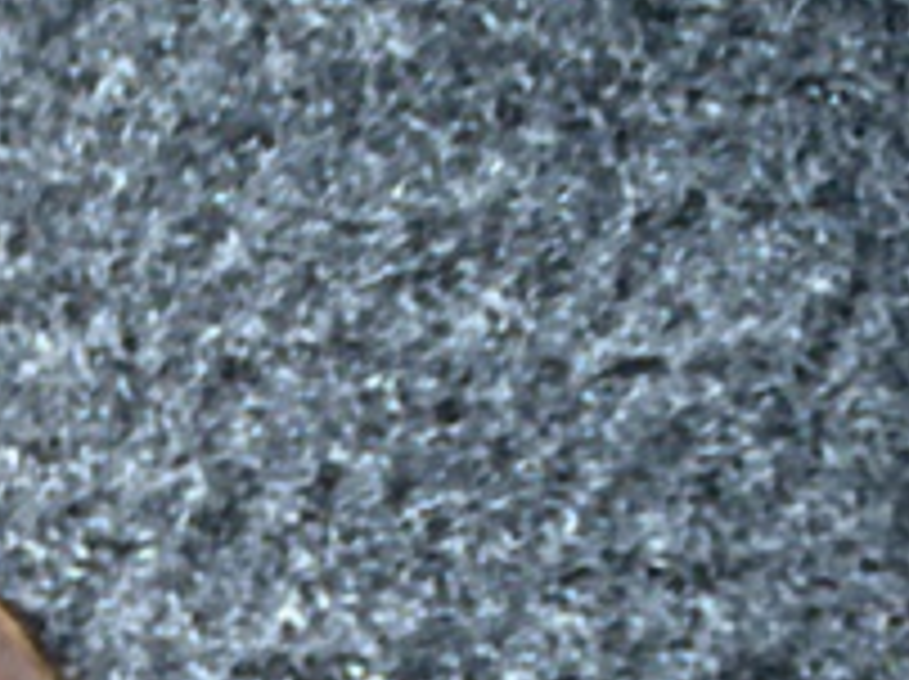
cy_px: 829
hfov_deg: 15.2
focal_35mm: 122
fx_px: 3200
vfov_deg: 11.9
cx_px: -378
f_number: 3.5
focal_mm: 7.4
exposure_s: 1/14.3
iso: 400
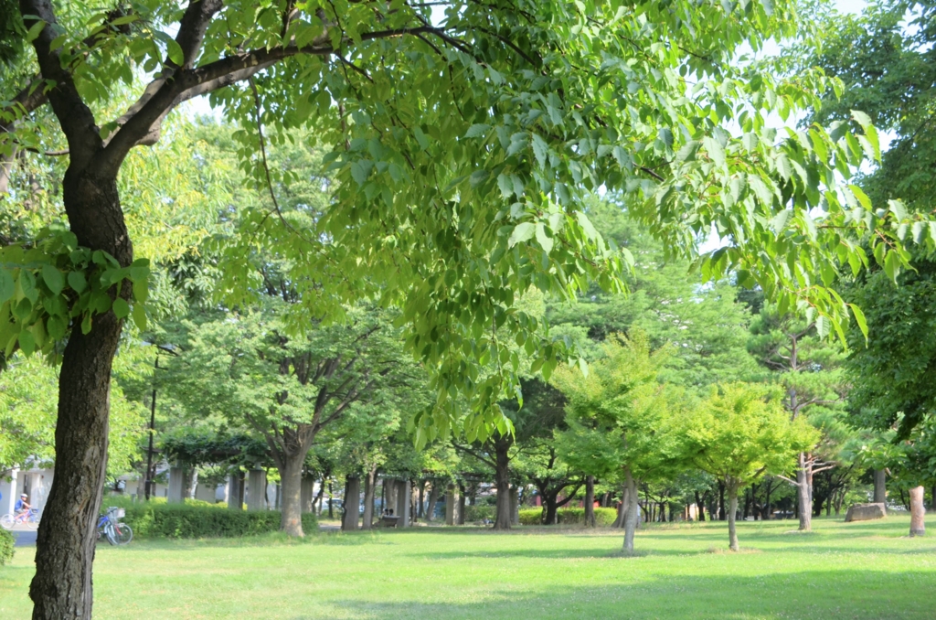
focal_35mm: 45
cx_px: 468
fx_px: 1167
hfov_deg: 43.7
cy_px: 310
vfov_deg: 29.7
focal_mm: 30
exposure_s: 1/200
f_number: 7.1
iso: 200
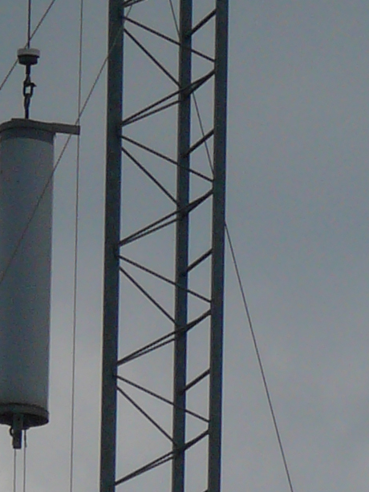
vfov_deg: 3.7
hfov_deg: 2.8
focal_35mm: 534
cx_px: -59
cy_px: 785
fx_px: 7595
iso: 80
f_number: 6.3
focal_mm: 19
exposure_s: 1/800
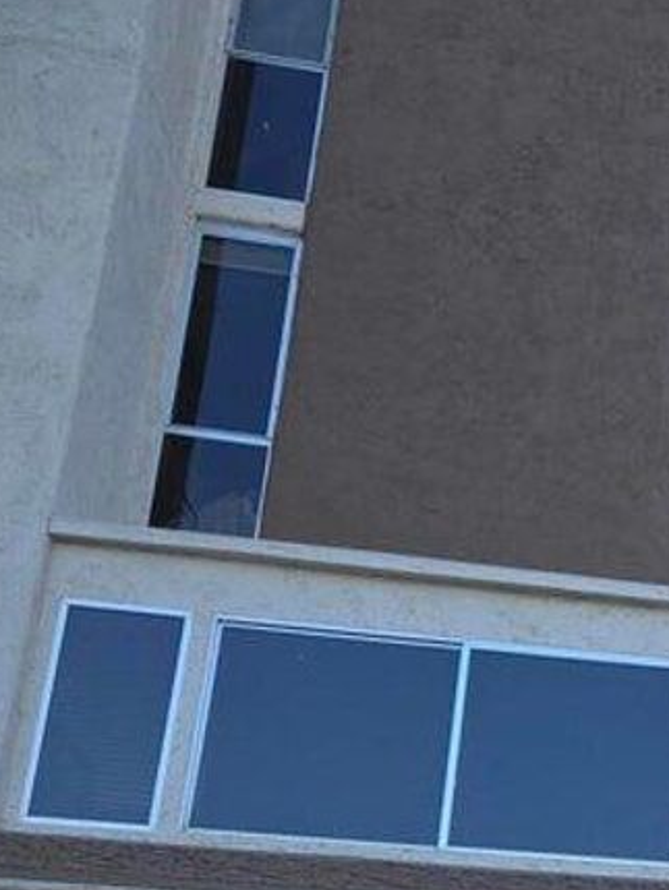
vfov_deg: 26.1
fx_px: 1879
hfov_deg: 18.1
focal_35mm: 73
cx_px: 980
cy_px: 736
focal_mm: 5.4
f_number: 1.8
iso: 25
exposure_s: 1/539
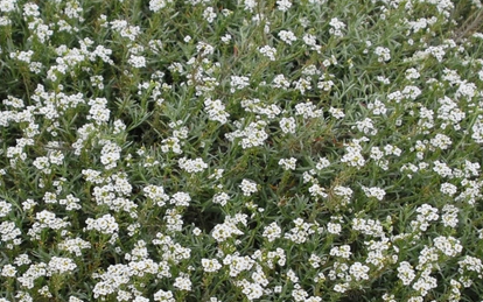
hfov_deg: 19.6
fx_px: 1396
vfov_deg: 12.3
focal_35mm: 106
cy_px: 198
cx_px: 184
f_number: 5
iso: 400
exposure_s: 1/100
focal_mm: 28
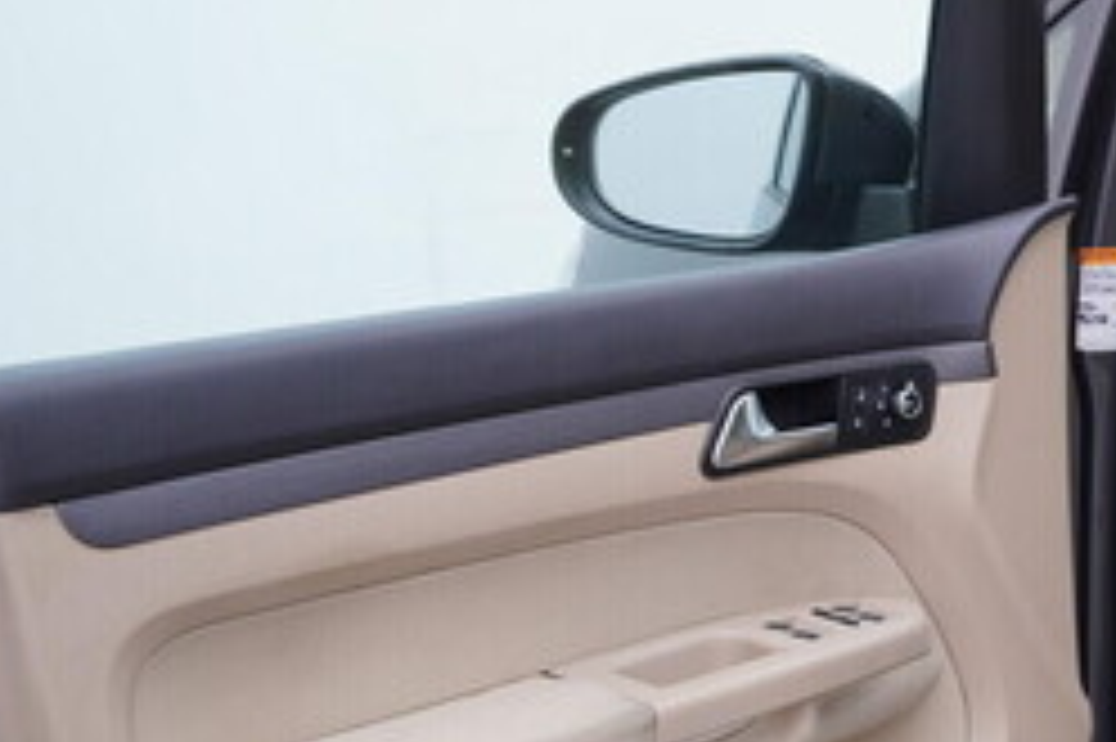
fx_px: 2478
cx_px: 1197
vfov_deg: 17.0
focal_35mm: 80
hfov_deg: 23.9
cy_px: 349
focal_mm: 24
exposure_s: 1/50
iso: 125
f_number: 3.2
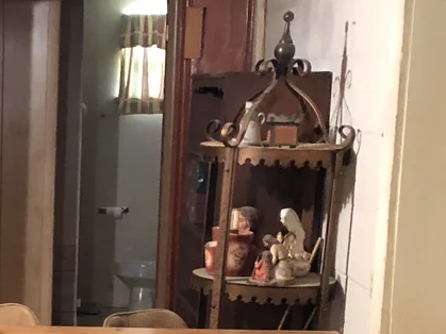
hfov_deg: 16.5
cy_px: 410
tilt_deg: -12.5
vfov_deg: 13.4
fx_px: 1378
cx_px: -248
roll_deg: +1.4
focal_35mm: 107
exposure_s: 1/5
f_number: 1.8
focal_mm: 3.99
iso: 100
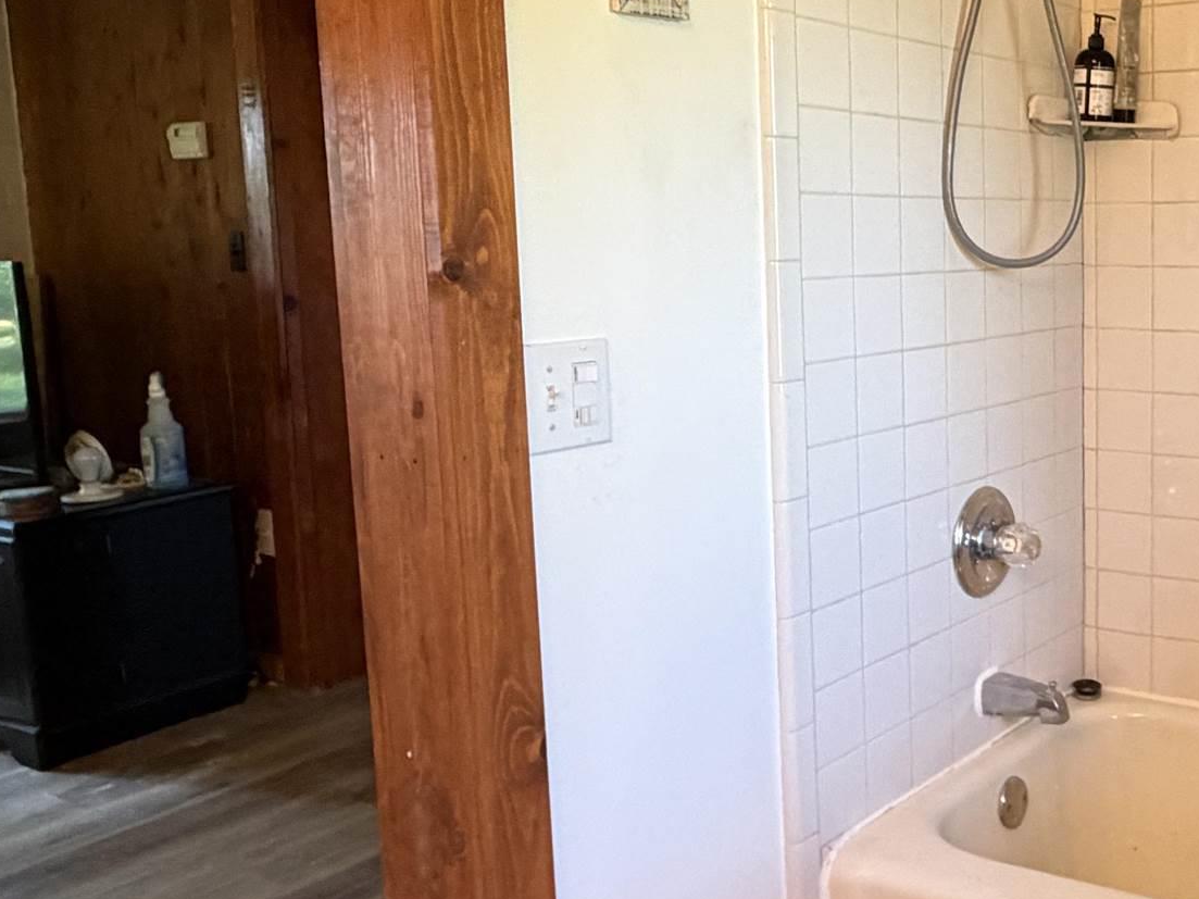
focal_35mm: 39
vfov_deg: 36.8
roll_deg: +1.1
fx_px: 1351
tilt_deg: -8.6
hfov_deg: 43.6
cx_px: 1083
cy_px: 391
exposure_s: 1/60
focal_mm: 2.22
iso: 320
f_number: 2.2
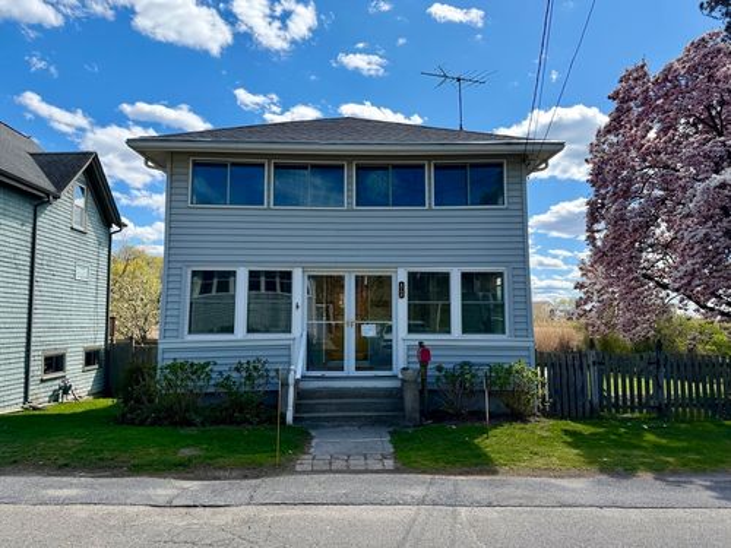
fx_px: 507
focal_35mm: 24
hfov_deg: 71.6
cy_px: 274
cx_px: 366
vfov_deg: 56.8
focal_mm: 6.76
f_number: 1.78
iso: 100
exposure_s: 1/5714
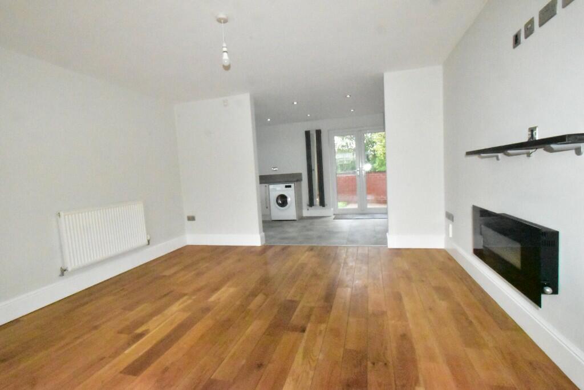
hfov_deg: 95.0
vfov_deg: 72.1
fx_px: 268
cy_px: 195
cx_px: 292
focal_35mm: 16
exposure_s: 1/200
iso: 25600
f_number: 25
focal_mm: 11
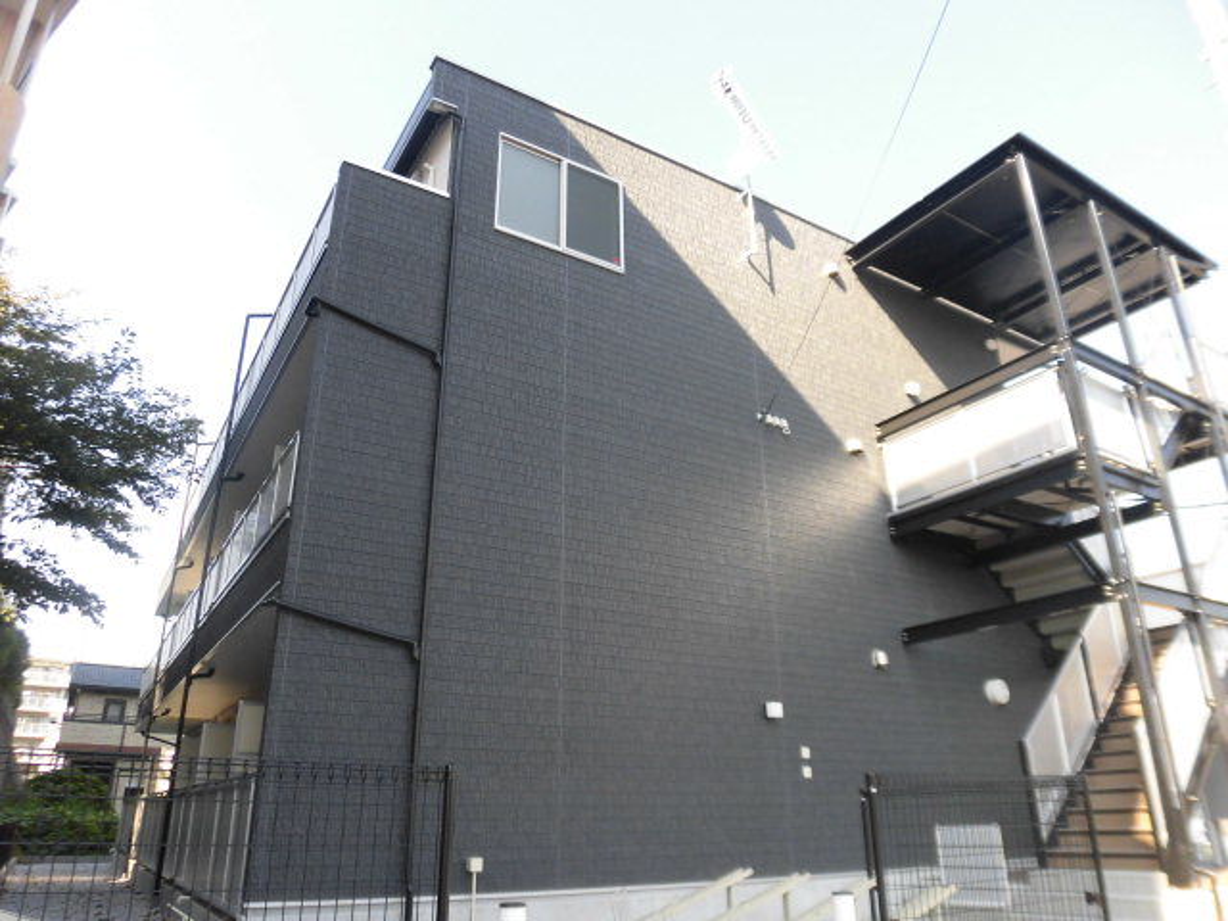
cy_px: 460
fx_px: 851
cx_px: 614
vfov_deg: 56.8
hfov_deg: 71.6
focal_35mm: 24
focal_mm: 4.3
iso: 100
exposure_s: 1/250
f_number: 3.1
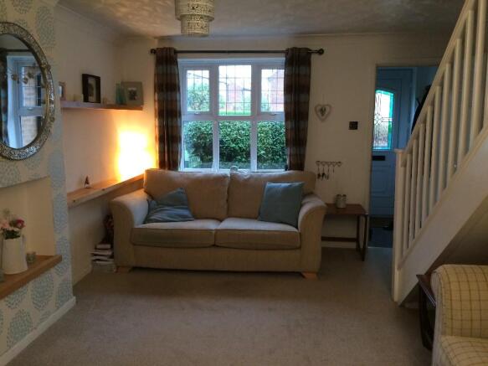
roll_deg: -0.4
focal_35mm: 29
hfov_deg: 61.7
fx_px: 409
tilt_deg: -5.9
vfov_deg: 48.2
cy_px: 183
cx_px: 244
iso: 200
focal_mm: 4.15
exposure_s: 1/33
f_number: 2.2
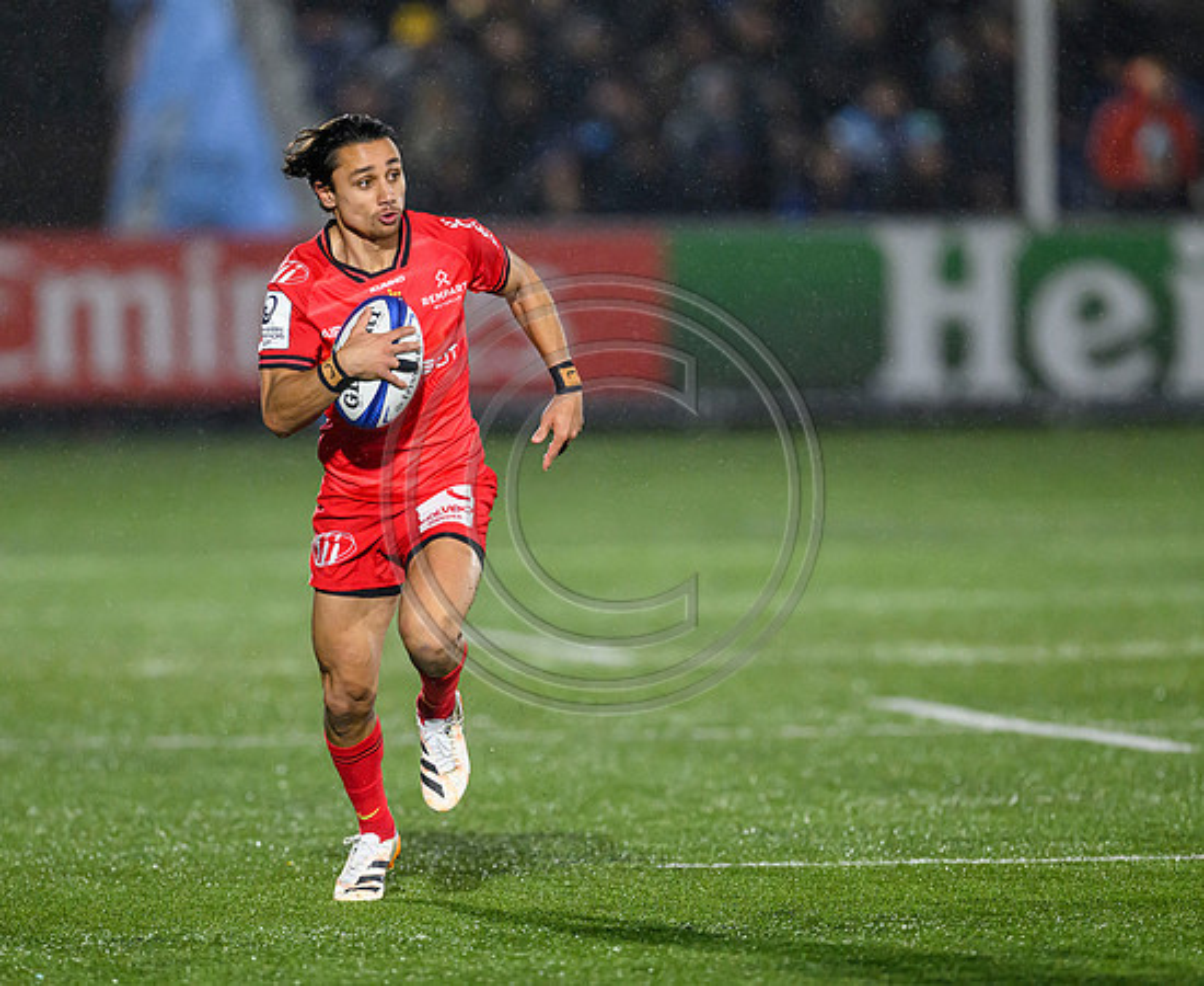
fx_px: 20681
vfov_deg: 2.7
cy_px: 537
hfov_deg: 3.3
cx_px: 540
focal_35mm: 575
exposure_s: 1/2500
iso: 5000
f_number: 3.2
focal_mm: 400
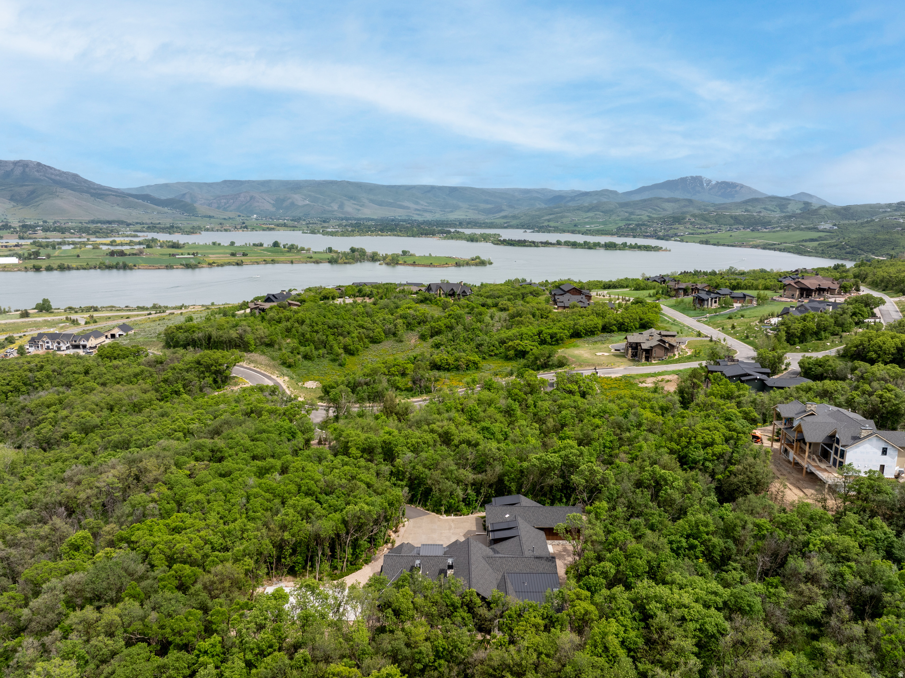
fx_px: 627
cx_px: 452
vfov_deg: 56.8
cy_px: 339
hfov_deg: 71.6
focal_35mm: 24
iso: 100
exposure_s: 1/100
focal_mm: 12.29
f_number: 5
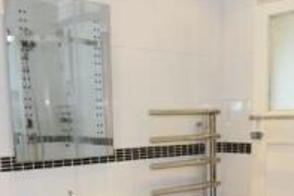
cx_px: 148
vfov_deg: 25.3
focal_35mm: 50
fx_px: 408
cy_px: 209
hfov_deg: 39.6
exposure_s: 1/60
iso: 800
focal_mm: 10
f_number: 4
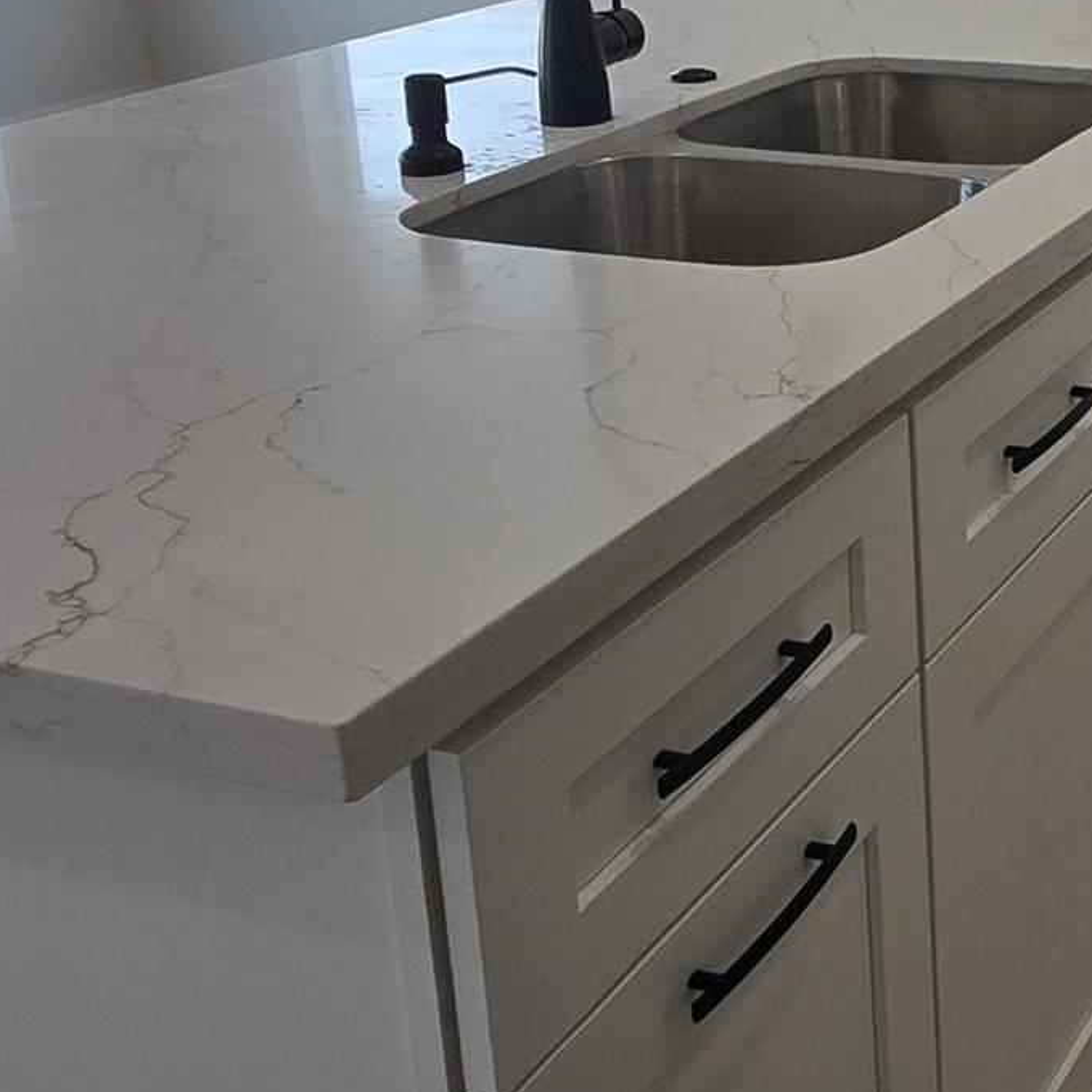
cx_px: 1116
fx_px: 1856
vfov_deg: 31.8
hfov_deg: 30.3
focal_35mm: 52
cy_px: 188
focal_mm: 2.2
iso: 50
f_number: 2.2
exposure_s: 1/329
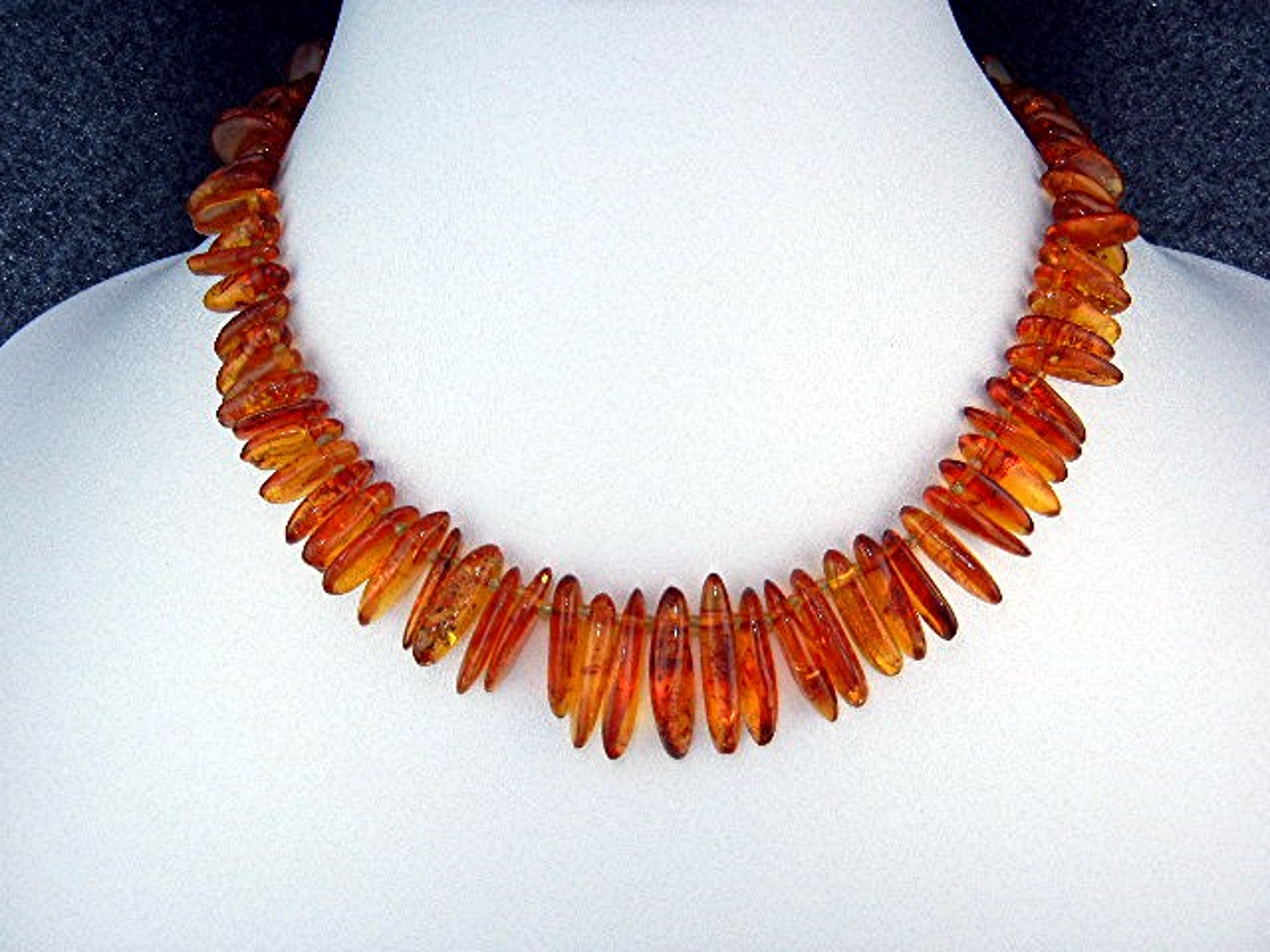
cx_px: 635
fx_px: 1431
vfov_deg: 36.8
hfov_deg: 47.9
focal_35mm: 39
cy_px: 476
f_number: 3.7
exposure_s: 1/30
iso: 168
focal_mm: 7.1
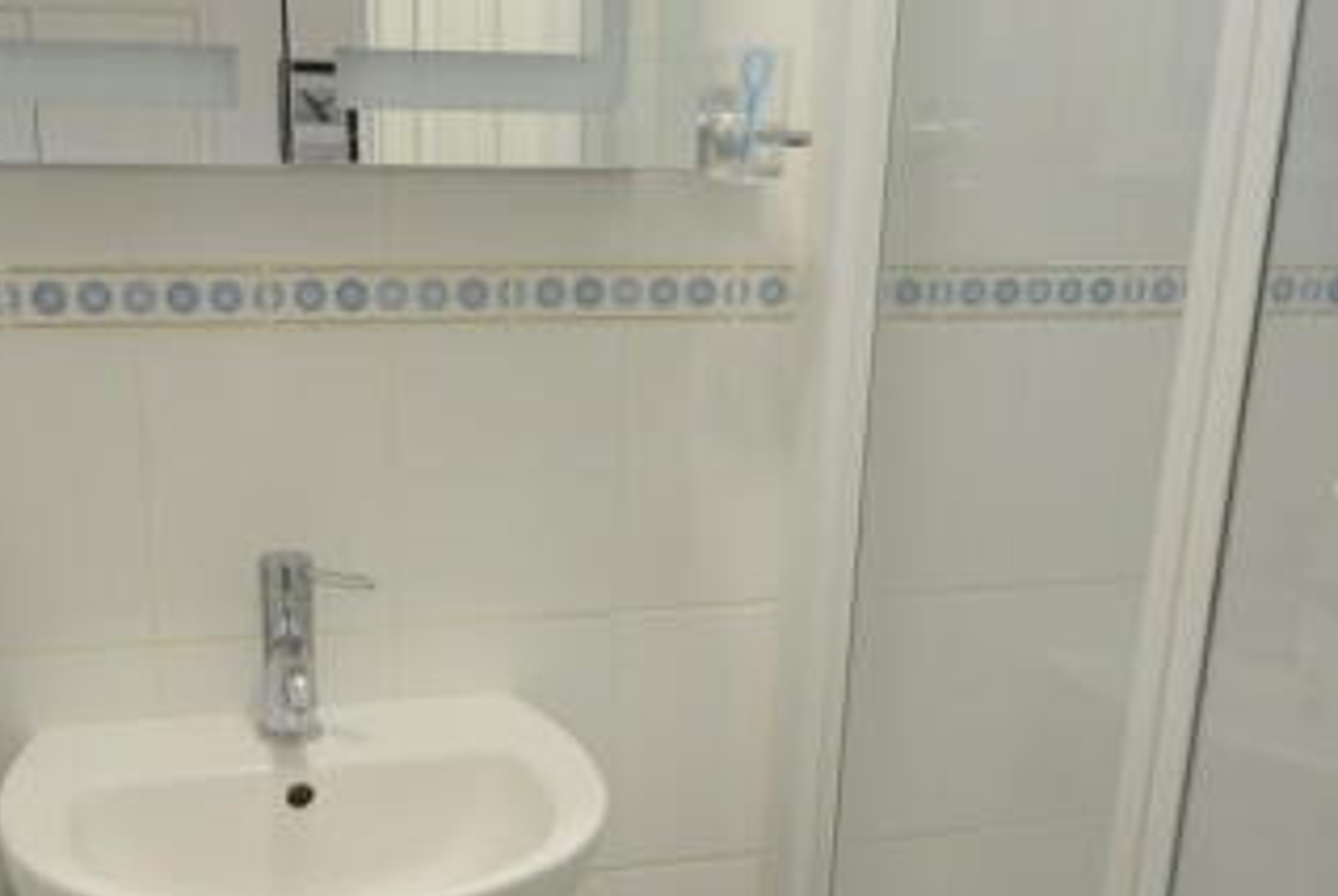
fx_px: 1377
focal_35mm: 37
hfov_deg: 51.5
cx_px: 539
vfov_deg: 35.6
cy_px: 612
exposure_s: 1/20
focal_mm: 12
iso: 160
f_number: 5.6
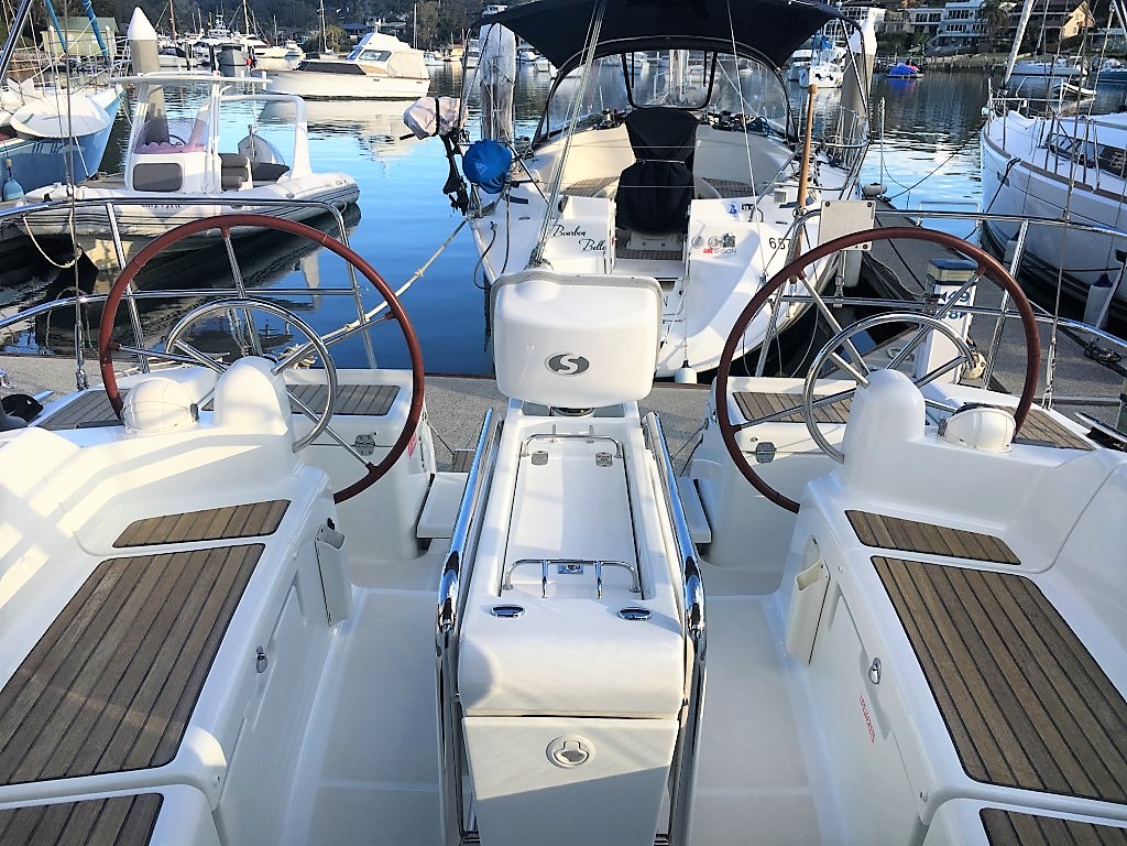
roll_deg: -0.7
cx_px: 564
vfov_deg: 48.2
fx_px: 944
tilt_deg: -20.3
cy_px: 423
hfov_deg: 61.7
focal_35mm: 29
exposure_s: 1/732
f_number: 2.2
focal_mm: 4.15
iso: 25
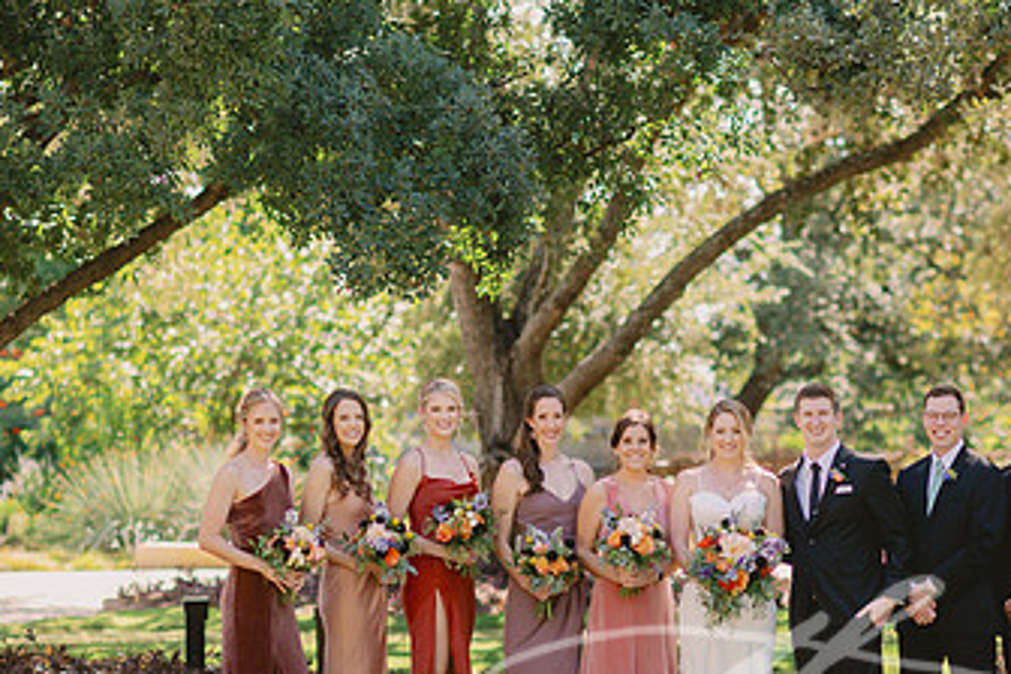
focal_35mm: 154
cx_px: 726
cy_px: 385
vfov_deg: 8.9
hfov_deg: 13.3
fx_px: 4324
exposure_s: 1/1000
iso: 64
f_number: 2
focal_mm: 85
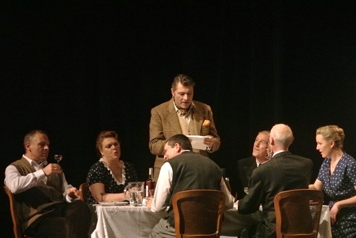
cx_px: 178
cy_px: 119
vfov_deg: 10.7
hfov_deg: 16.0
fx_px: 1267
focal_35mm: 128
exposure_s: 1/100
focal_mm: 47.5
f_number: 4
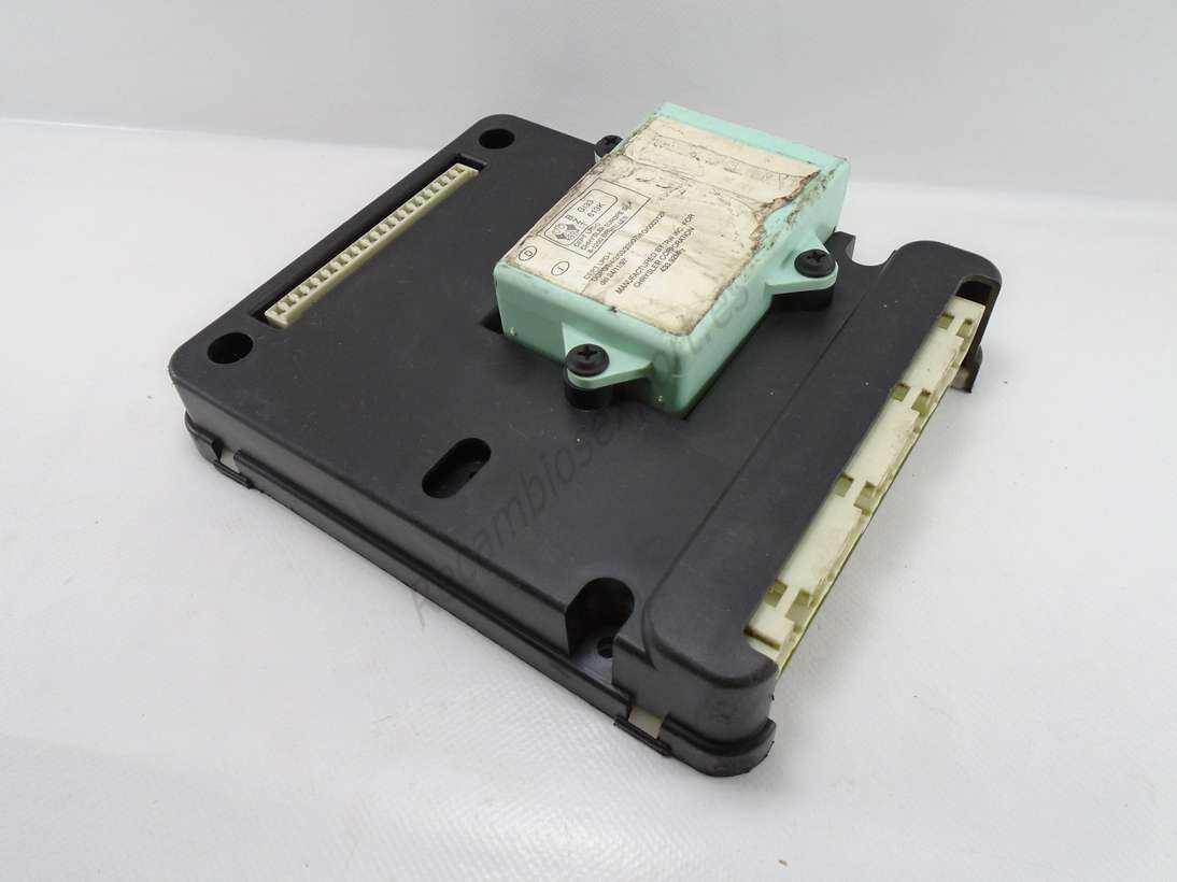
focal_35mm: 26
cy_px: 441
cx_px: 588
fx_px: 884
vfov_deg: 53.0
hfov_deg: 67.3
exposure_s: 1/80
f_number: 3.2
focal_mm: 4.6
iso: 100
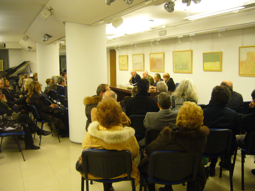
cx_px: 128
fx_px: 258
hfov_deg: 52.6
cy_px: 96
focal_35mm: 35
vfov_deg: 40.7
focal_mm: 5.8
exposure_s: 1/13
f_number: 2.8
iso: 200
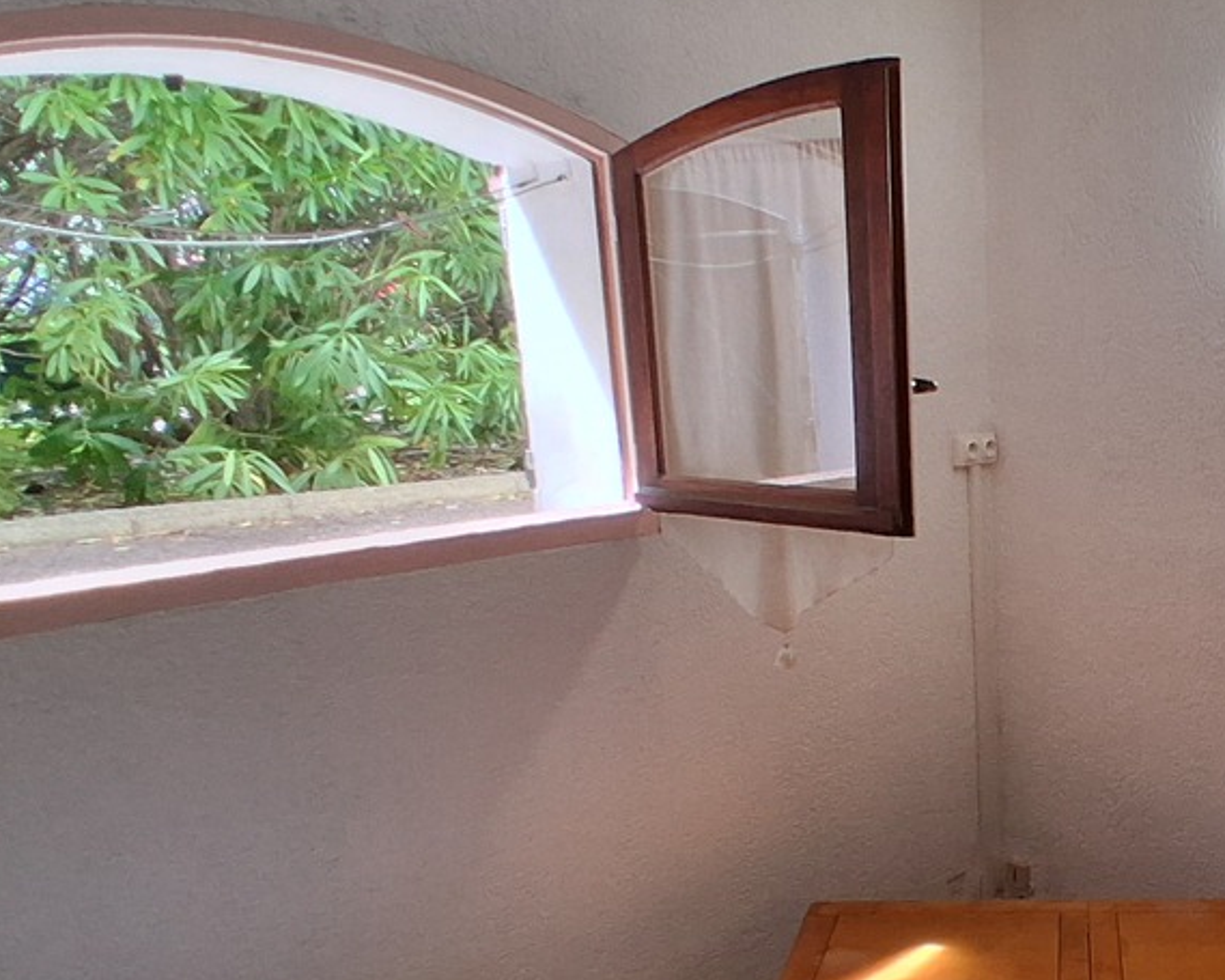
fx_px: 1269
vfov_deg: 41.8
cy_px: 629
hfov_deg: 47.2
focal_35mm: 35
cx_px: 1066
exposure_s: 1/100
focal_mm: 1.4
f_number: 2.2
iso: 100
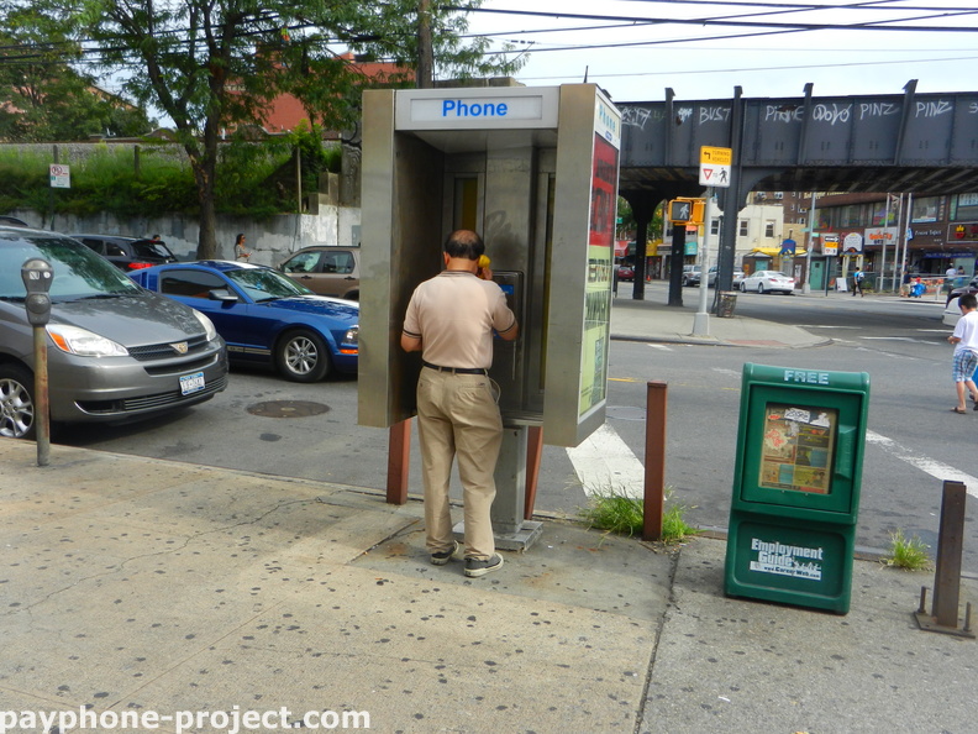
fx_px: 819
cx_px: 489
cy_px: 367
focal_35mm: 29
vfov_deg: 48.2
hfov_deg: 61.7
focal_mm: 5.1
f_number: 3.6
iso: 160
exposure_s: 1/640
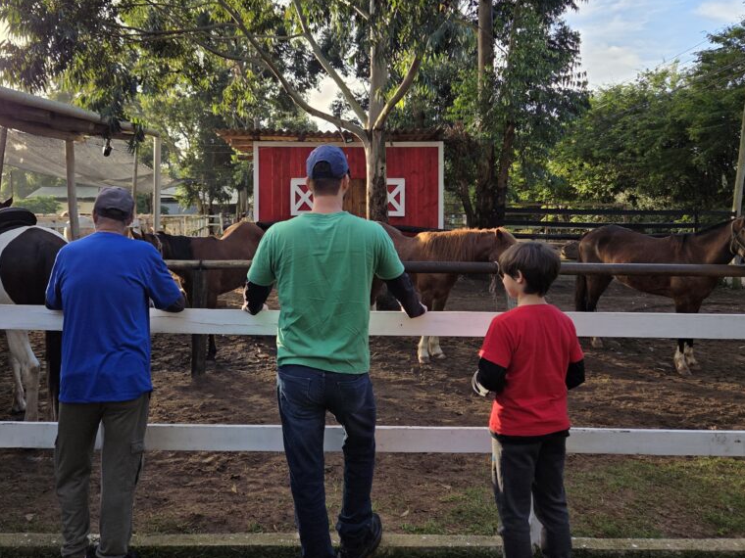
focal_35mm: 31
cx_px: 310
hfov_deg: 58.0
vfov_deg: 44.9
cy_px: 195
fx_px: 667
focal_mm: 5.4
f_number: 1.8
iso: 80
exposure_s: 1/1849
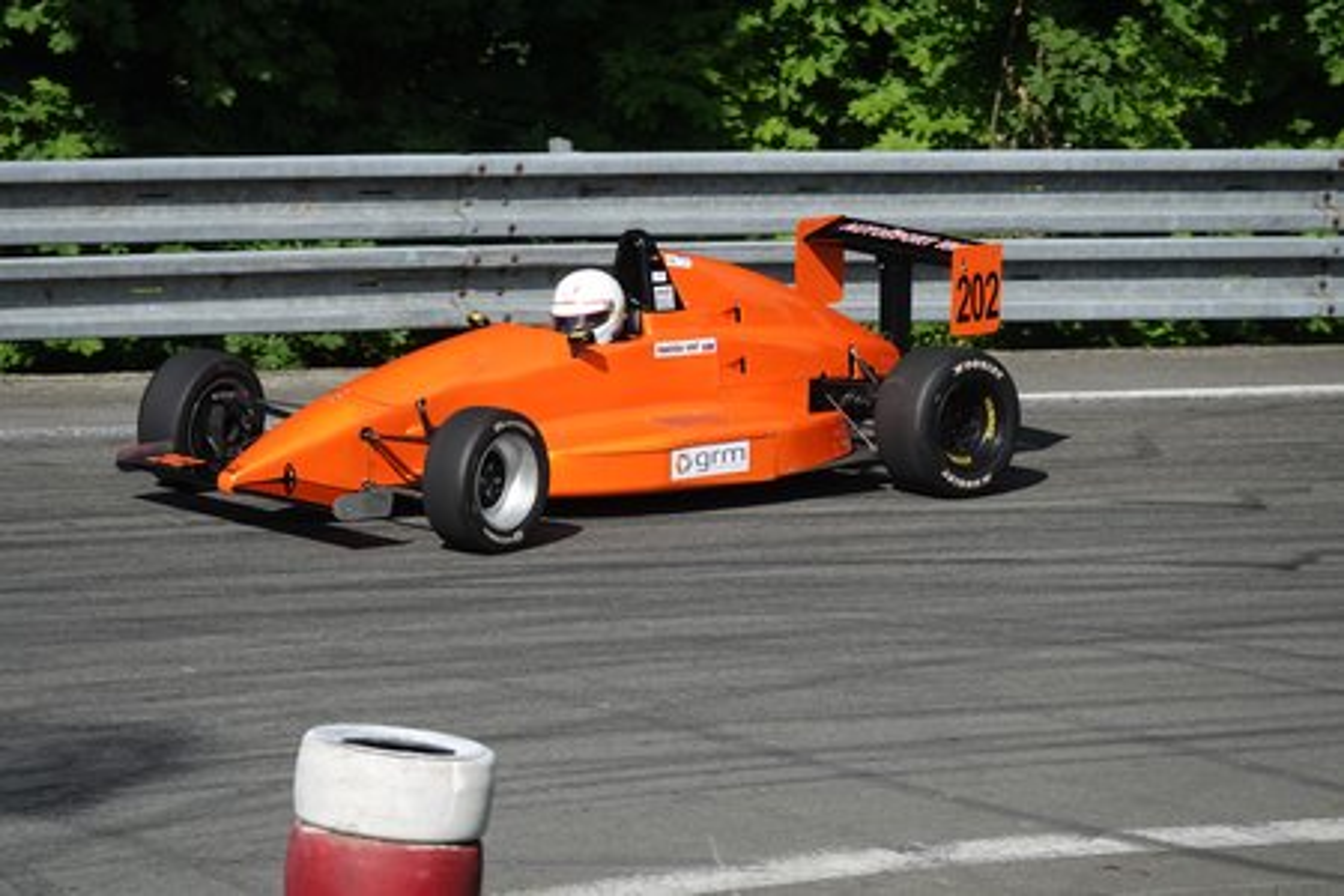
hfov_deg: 6.2
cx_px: 672
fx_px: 12319
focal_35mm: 330
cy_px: 448
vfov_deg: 4.2
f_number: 4.5
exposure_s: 1/800
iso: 100
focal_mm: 120.91
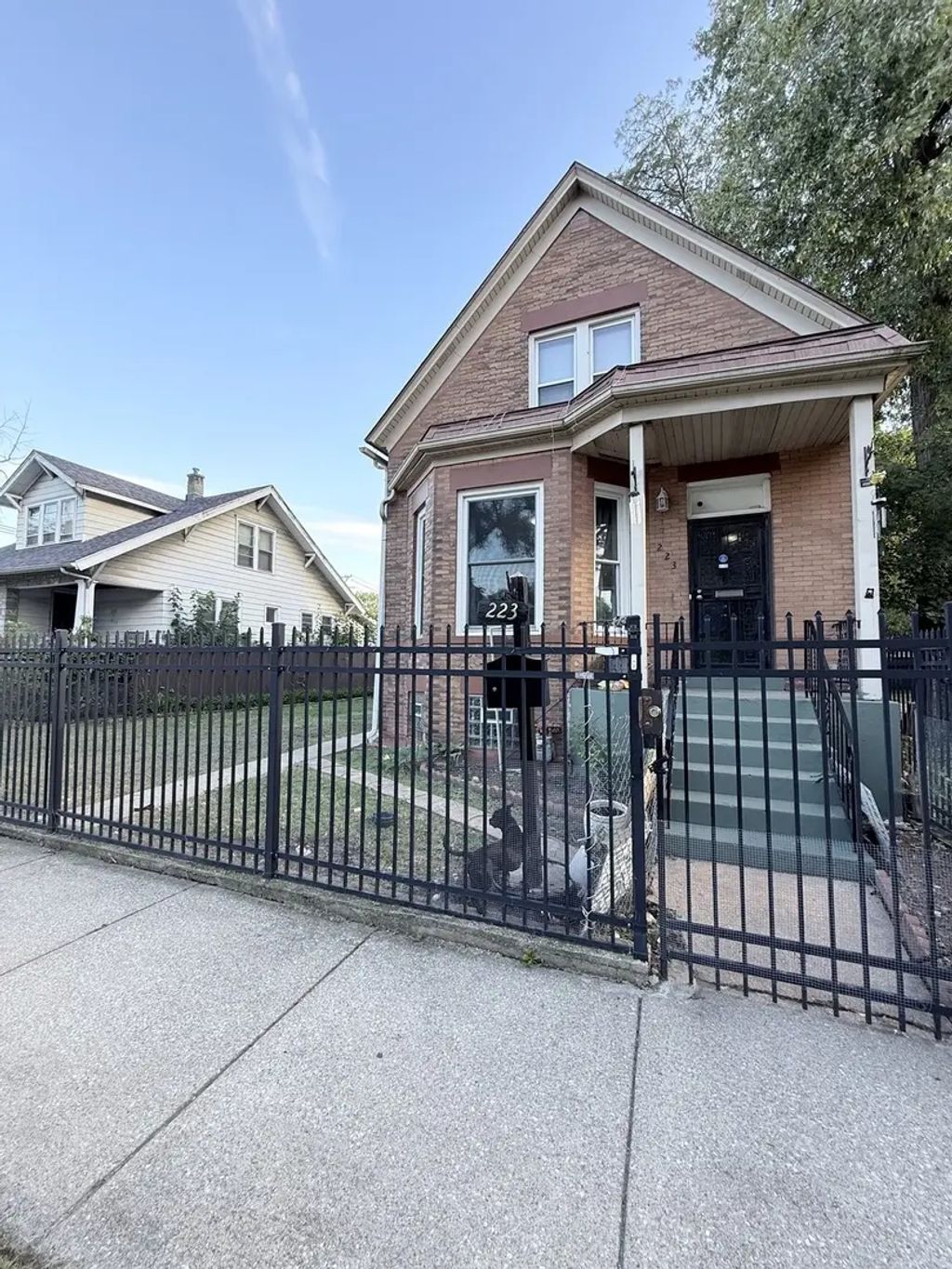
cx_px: 476
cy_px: 634
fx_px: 513
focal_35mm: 14
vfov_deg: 102.1
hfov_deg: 85.7
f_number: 2.2
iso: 64
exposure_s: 1/154
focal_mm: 2.22
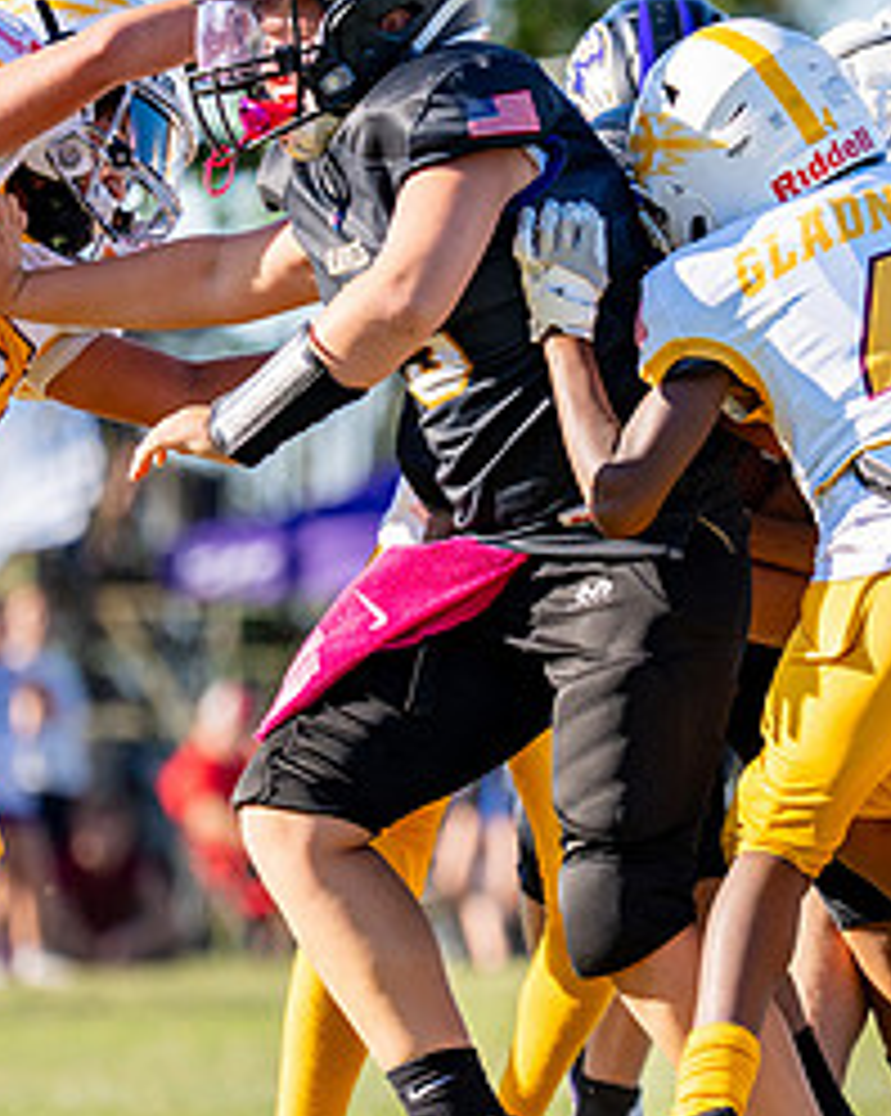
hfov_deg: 3.6
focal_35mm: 429
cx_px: 853
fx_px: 14158
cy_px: 554
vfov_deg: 4.5
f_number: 2.8
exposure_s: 1/2500
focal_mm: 150
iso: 160
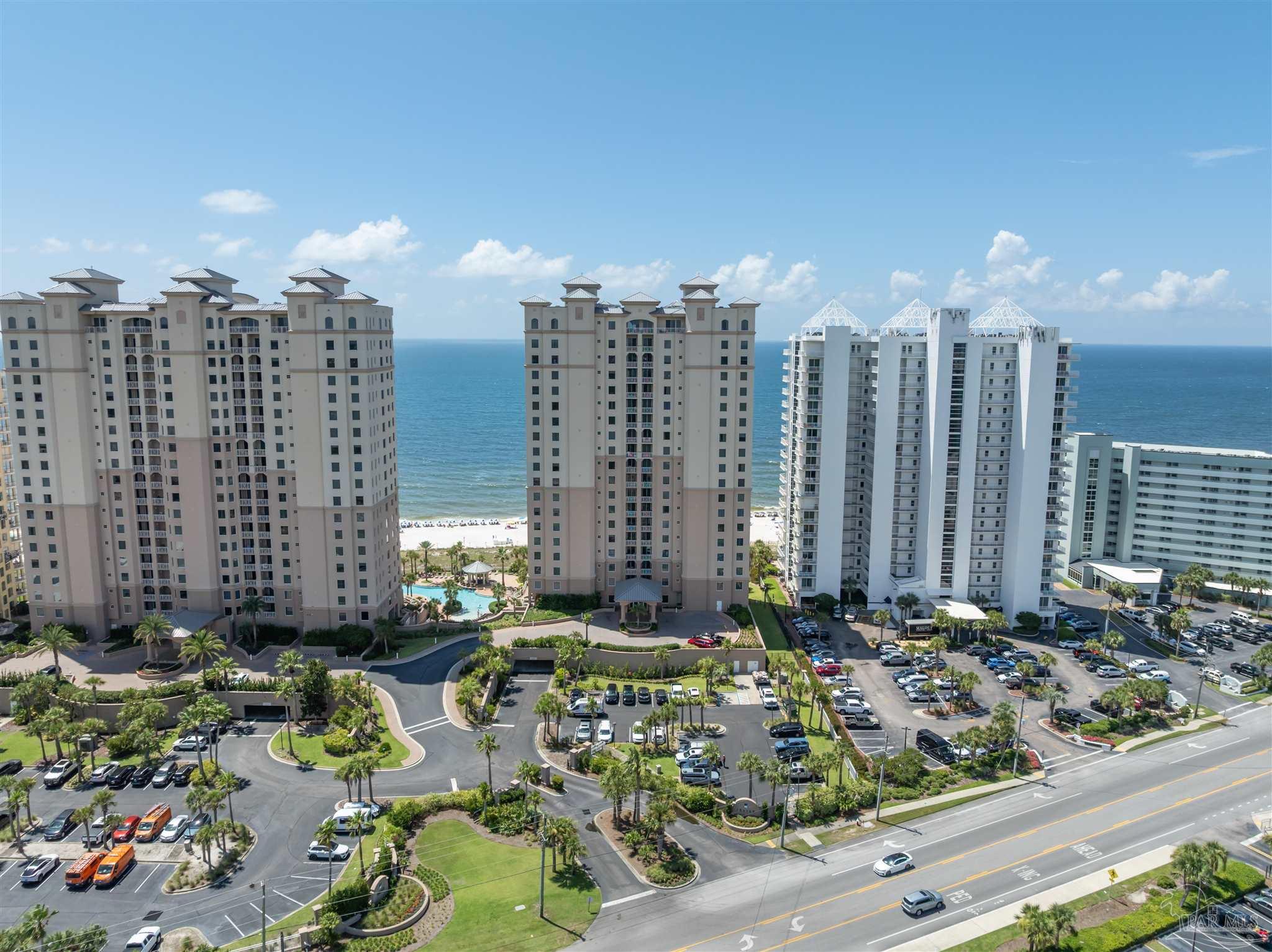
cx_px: 636
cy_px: 476
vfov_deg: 56.8
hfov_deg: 71.6
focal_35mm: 24
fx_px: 881
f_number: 2.8
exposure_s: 1/2500
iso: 100
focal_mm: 12.29
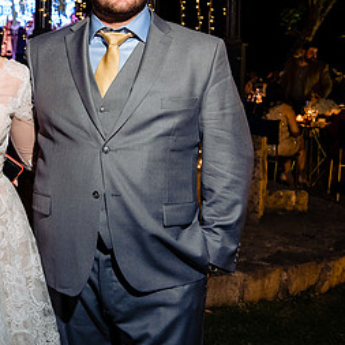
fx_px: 880
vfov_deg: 22.1
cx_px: -27
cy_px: 121
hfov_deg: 21.2
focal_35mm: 78
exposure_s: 1/50
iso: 1600
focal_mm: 40
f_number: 7.1
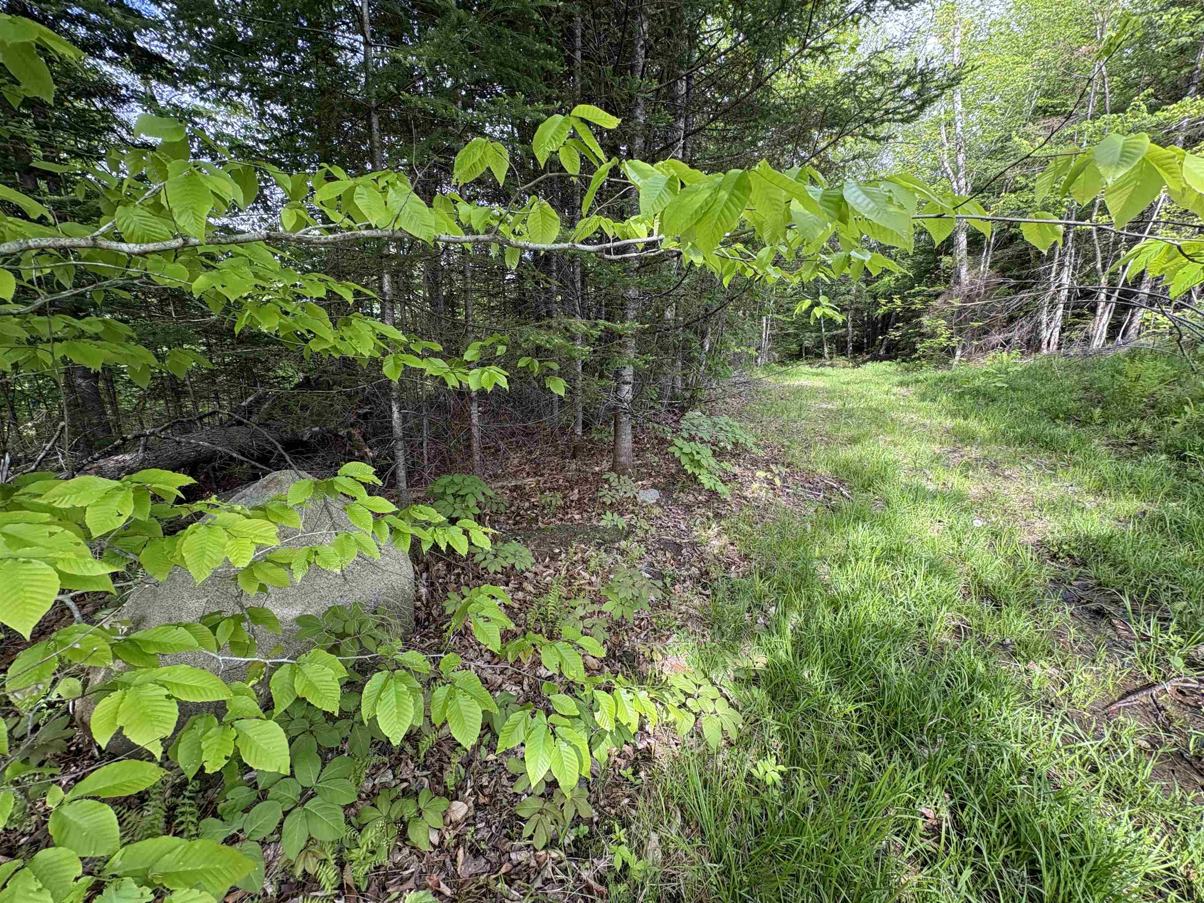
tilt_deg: -11.5
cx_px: 602
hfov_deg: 102.1
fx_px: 487
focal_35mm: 14
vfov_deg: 85.7
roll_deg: -0.6
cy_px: 452
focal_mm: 2.22
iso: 40
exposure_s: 1/99
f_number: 2.2
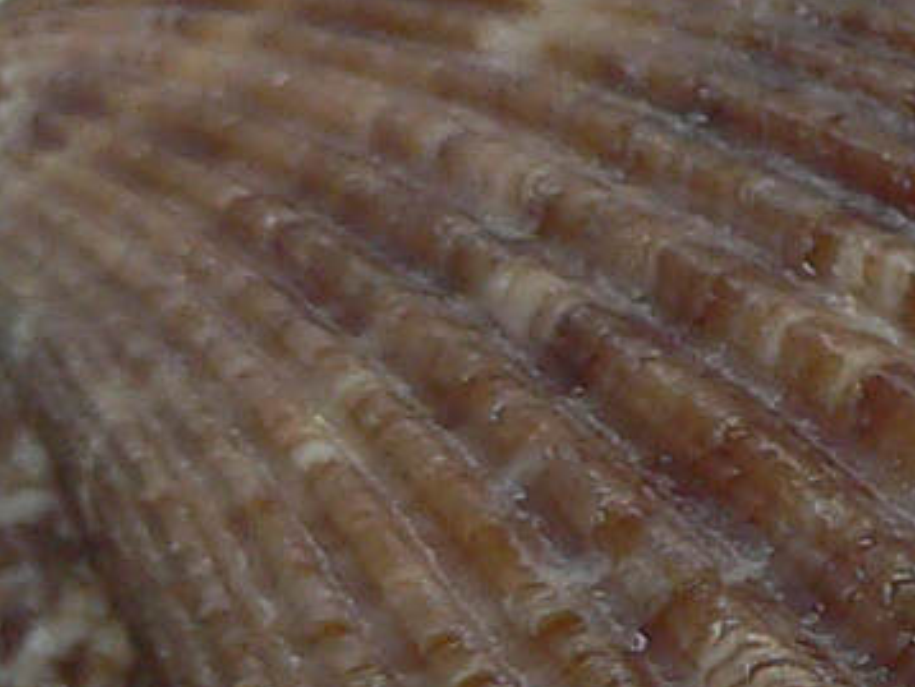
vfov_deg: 7.5
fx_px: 5211
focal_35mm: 197
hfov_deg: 9.9
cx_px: 1061
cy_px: 899
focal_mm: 4.6
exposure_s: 1/60
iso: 100
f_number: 2.8
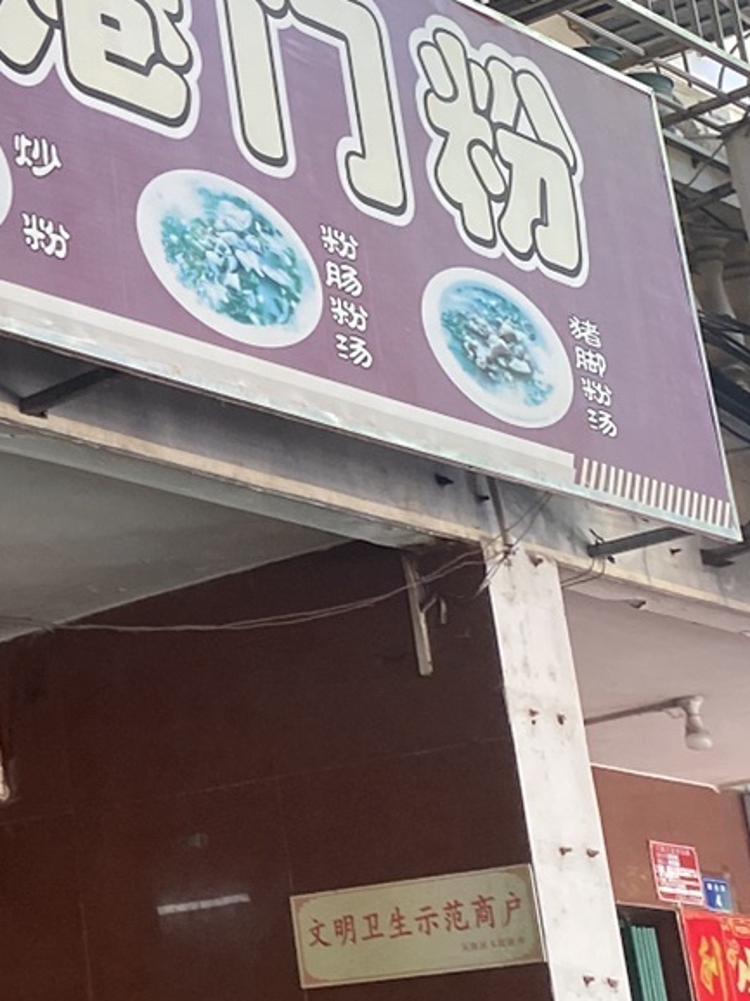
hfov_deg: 14.8
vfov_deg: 21.5
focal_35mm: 90
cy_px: 206
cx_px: -504
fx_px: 2602
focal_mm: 4.25
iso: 80
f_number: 1.8
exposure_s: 1/121
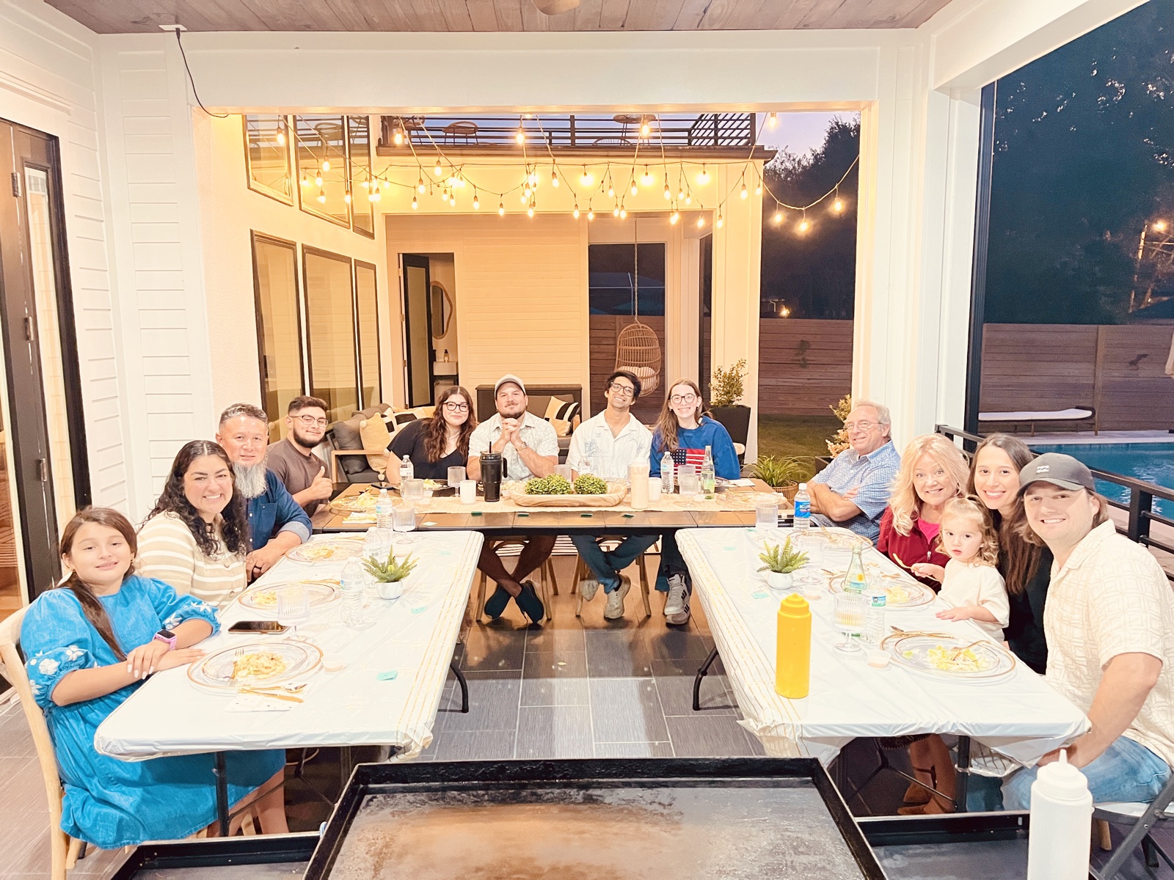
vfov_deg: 53.1
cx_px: 587
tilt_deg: -7.7
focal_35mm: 26
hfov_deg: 67.3
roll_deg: +0.6
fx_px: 882
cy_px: 440
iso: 500
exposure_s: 1/30
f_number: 1.6
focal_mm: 5.1
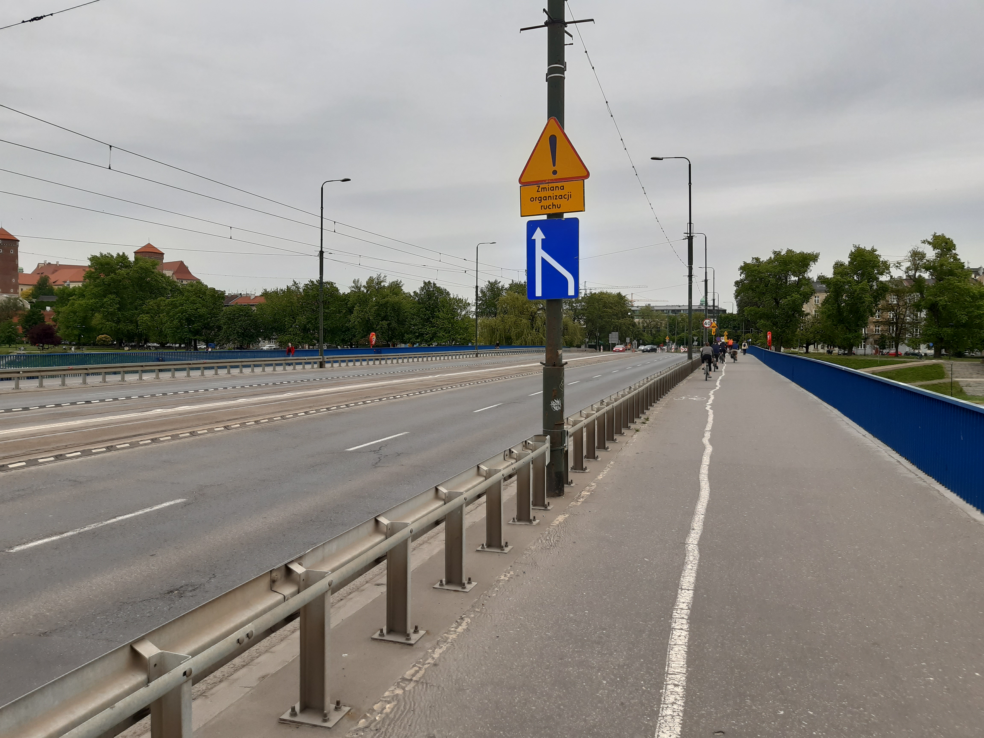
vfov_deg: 53.1
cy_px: 369
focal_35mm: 26
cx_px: 492
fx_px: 739
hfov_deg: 67.3
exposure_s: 1/1385
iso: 40
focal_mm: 3.92
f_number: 1.7
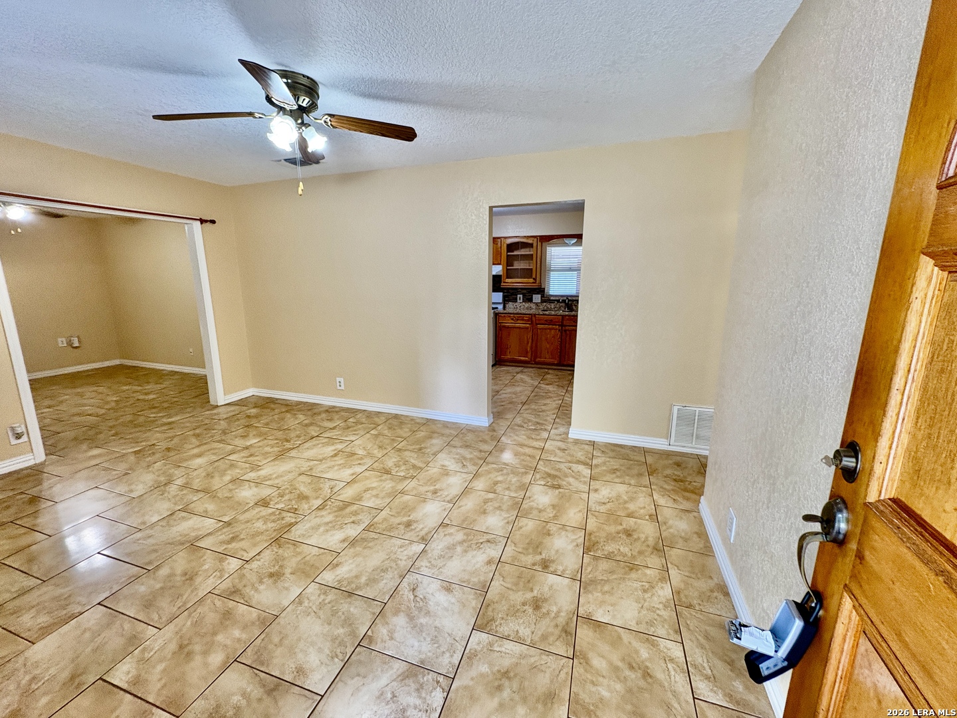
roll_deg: +0.8
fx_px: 387
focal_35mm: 14
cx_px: 478
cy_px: 359
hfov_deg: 102.1
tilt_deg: -12.4
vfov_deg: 85.7
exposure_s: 1/60
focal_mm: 2.22
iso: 160
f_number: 2.2
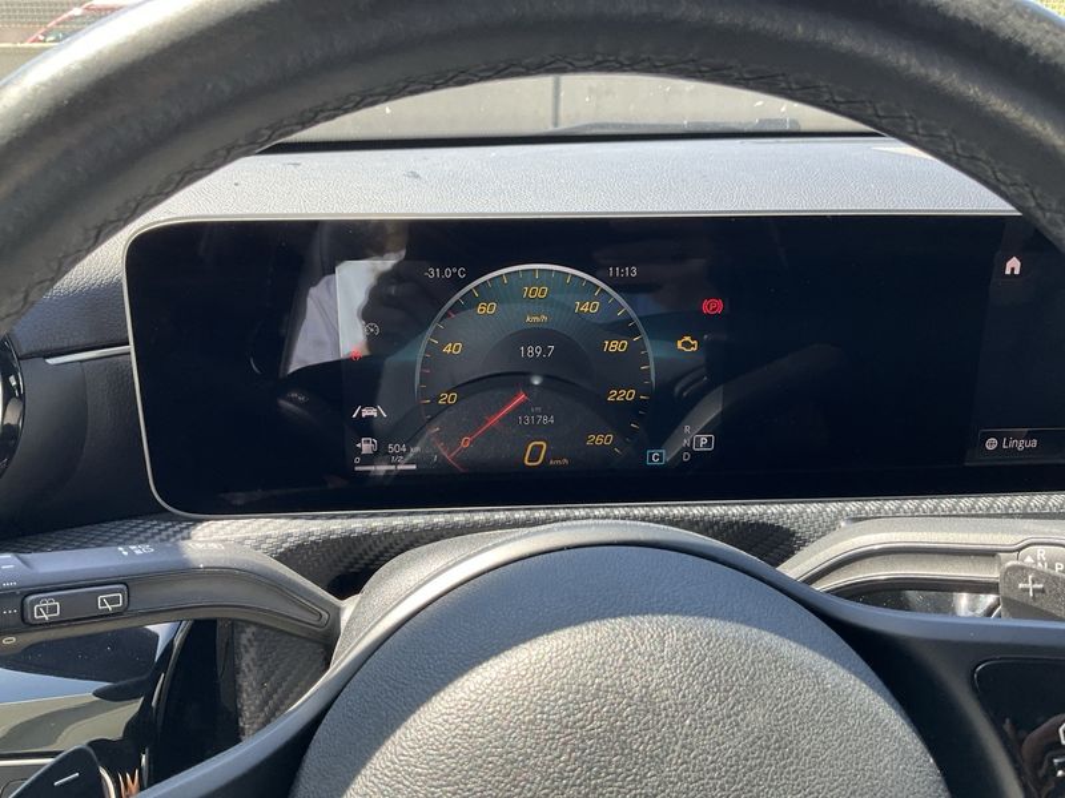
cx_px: 532
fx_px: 892
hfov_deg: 61.7
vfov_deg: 48.2
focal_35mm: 29
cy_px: 399
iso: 20
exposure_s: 1/122
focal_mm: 3
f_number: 1.8
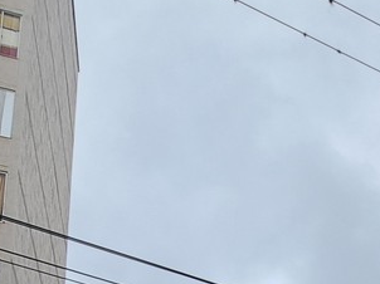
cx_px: 489
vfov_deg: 16.9
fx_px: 680
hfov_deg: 26.6
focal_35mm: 62
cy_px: 583
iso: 50
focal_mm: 1.74
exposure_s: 1/60
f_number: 2.2
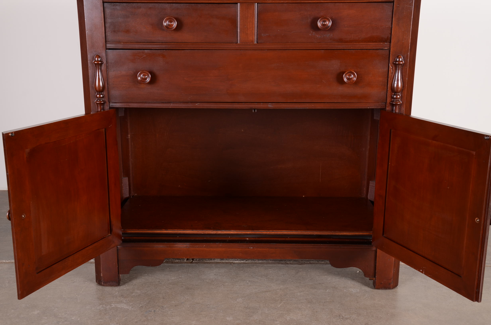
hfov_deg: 46.5
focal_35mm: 42
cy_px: 162
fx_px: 572
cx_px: 246
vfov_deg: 31.8
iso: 125
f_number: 9
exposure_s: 1/100
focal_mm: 28
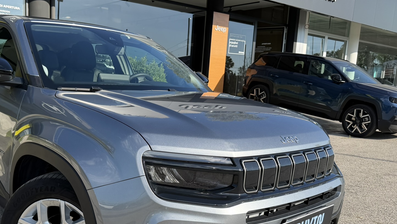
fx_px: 390
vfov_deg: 31.8
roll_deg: -2.2
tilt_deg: -9.4
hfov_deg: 53.4
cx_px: 150
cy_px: 146
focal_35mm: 37
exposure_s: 1/2232
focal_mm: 6.76
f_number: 1.78
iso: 80
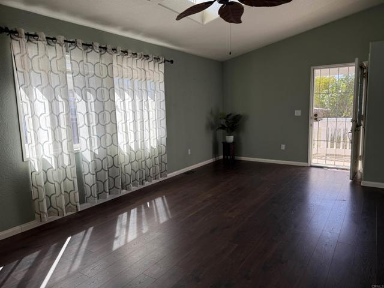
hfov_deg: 71.6
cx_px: 192
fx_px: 266
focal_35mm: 24
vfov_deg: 56.8
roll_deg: +1.3
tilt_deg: -7.4
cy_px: 144
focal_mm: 6.76
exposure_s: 1/473
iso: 100
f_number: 1.78
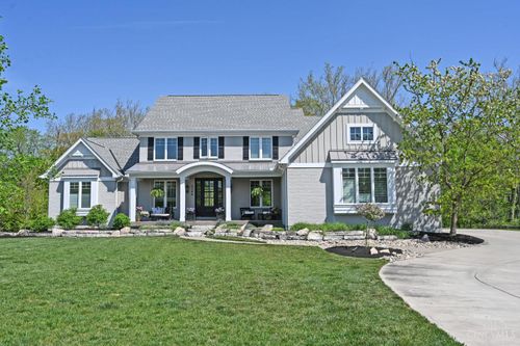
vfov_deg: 43.6
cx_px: 260
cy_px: 173
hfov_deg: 61.9
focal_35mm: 30
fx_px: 433
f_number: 8
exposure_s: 1/400
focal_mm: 30
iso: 100
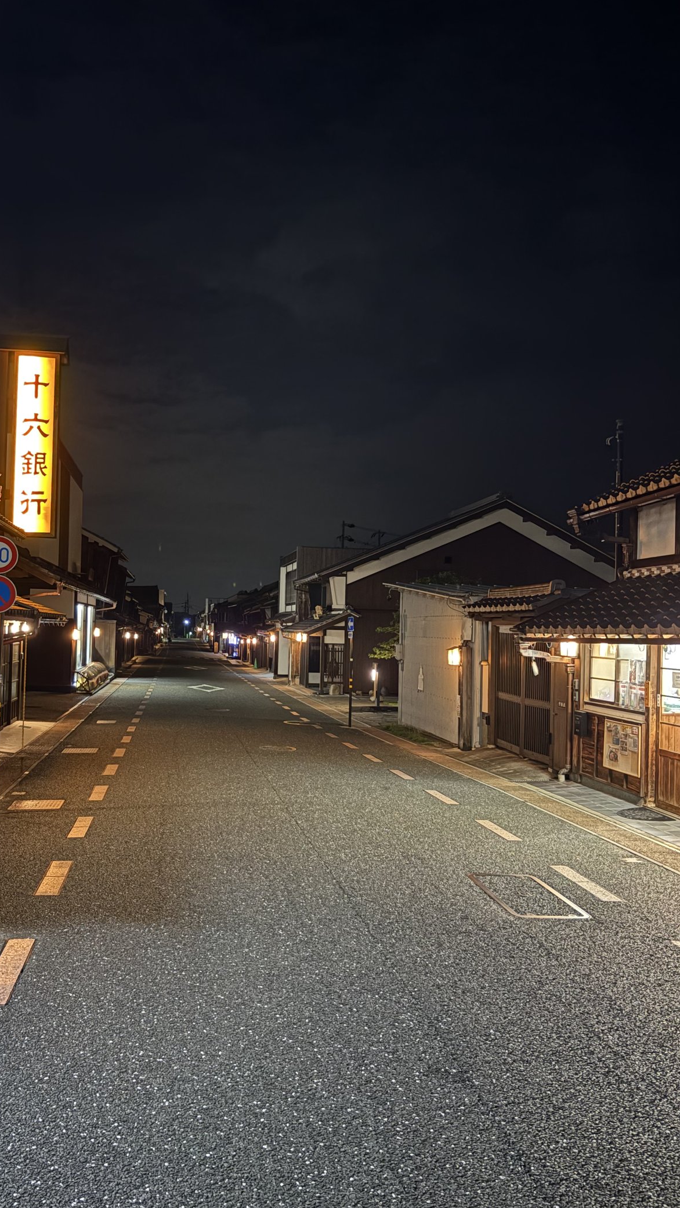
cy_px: 614
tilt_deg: +1.5
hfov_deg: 40.0
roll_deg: -1.4
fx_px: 930
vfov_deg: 66.1
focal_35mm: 29
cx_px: 264
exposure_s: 1/9
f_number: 1.6
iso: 1000
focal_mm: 5.96
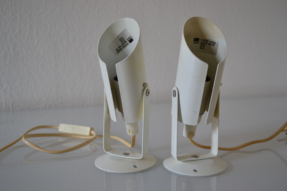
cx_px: 144
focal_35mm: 36
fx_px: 287
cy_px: 96
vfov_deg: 36.9
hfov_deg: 53.1
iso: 400
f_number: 4
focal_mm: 24
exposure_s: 1/60
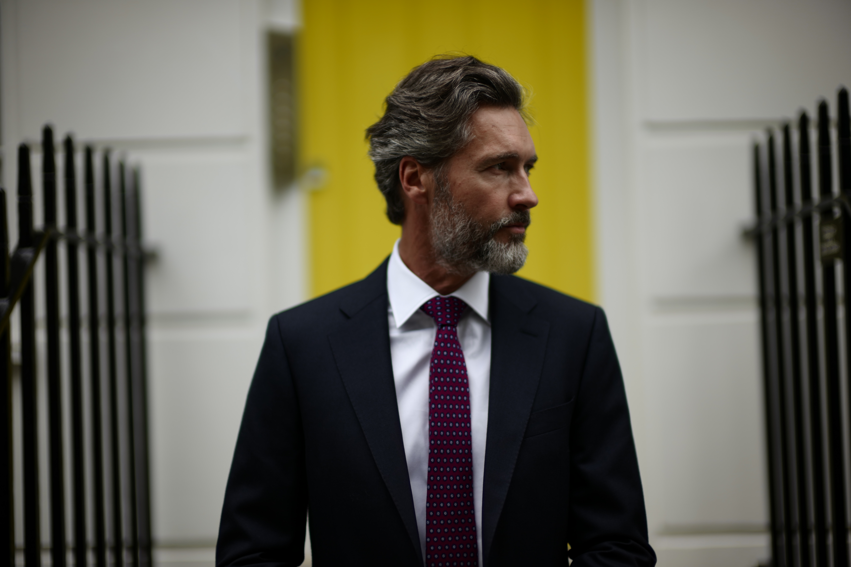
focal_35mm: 50
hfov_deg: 39.6
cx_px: 426
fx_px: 1182
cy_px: 284
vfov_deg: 27.0
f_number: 1.2
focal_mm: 50
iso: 50
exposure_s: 1/800
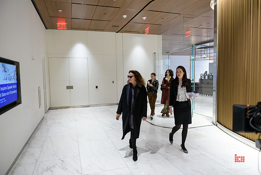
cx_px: 132
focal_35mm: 25
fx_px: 181
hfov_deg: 71.5
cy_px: 88
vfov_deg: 51.3
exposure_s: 1/125
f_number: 3.2
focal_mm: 24
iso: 1250
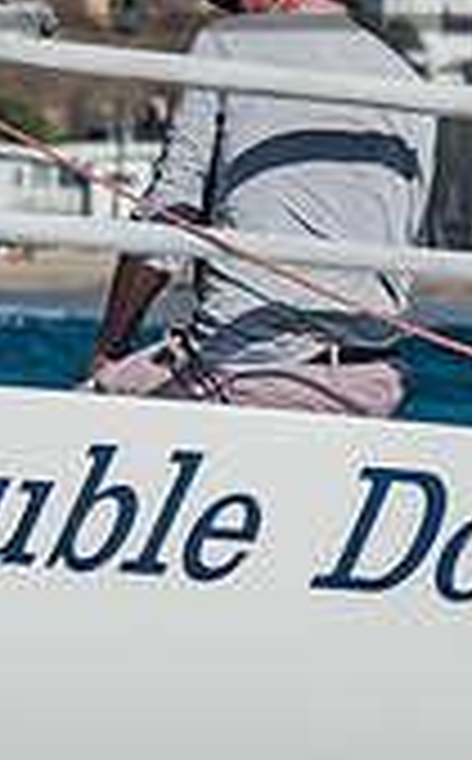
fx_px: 13208
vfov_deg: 3.3
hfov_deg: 2.0
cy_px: 114
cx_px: -940
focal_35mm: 639
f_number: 6.3
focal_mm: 120
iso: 160
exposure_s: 1/640
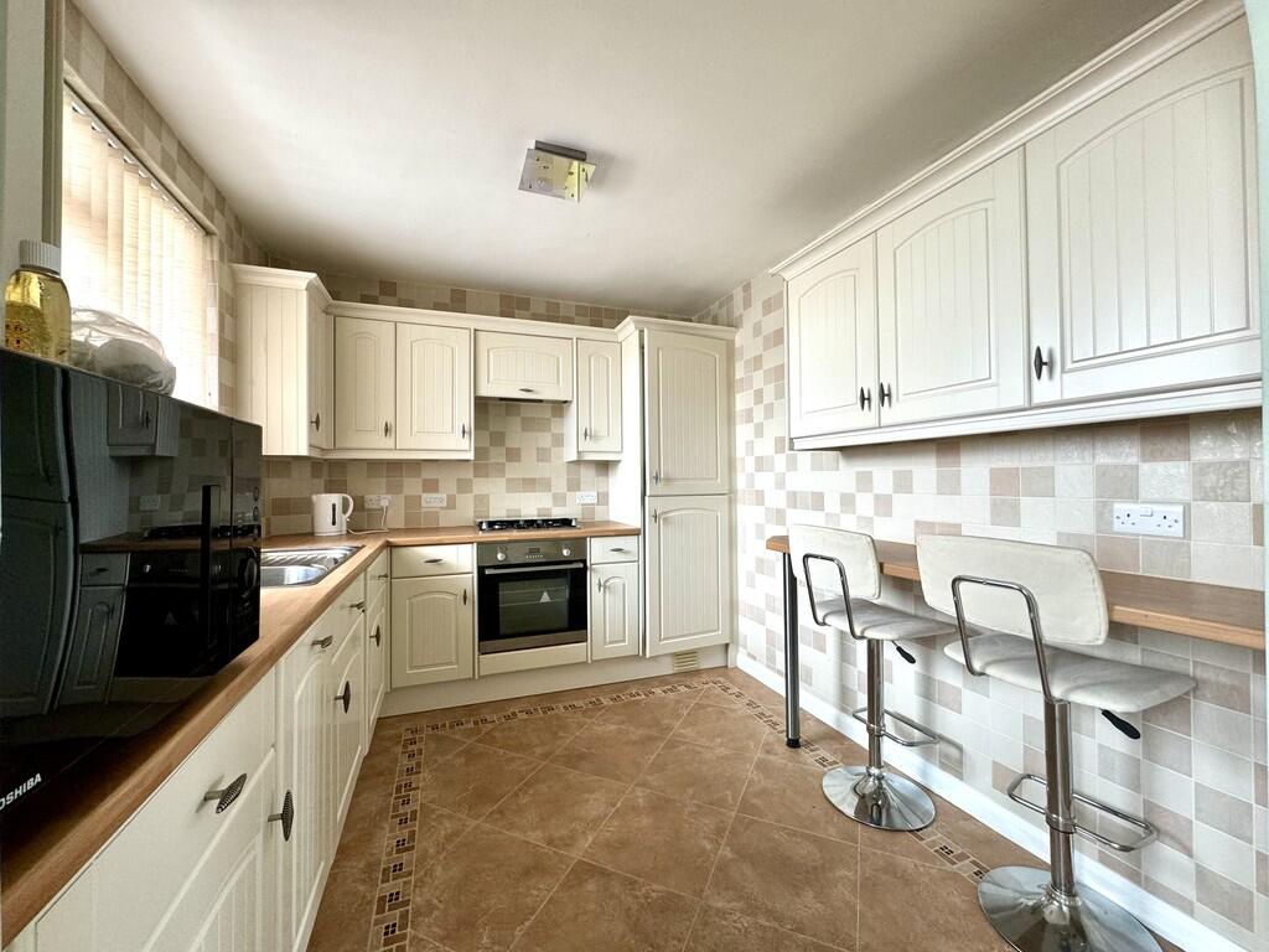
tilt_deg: +0.6
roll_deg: +0.5
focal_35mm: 14
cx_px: 634
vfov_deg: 85.7
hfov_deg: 102.1
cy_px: 476
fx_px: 513
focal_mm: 2.22
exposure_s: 1/99
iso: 160
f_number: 2.2
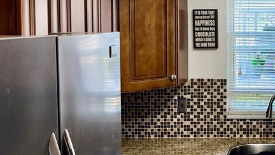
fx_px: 452
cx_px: 288
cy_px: 38
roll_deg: +0.4
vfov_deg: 19.3
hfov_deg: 30.9
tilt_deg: -1.9
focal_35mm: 62
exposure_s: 1/214
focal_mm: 6.76
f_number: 1.78
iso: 200
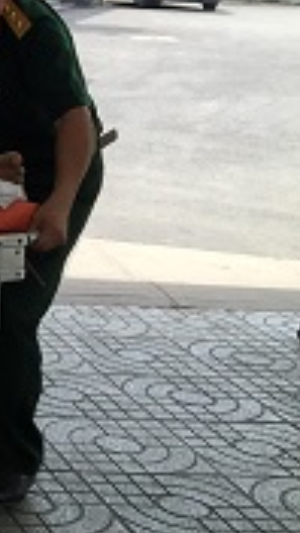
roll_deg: -3.3
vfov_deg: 23.0
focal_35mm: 90
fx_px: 1273
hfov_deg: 11.1
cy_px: 44
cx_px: -433
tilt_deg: -6.7
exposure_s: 1/353
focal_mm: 4.15
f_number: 2.2
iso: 32
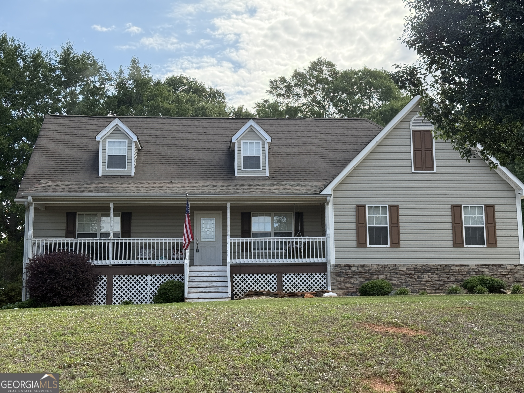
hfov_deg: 39.7
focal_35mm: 48
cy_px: 196
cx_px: 262
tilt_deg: +10.1
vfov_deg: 30.3
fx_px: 727
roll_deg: +0.7
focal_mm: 6.76
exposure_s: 1/1838
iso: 80
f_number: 1.78
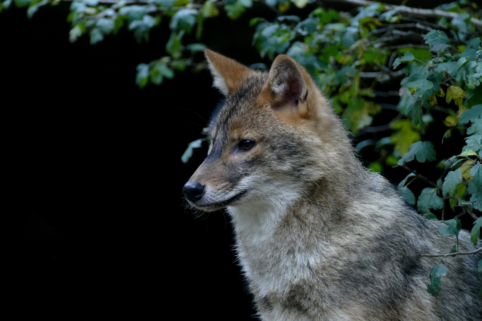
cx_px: 241
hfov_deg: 5.1
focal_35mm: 401
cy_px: 161
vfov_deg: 3.4
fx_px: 5368
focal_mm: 145.95
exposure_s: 1/30
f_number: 4
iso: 1600
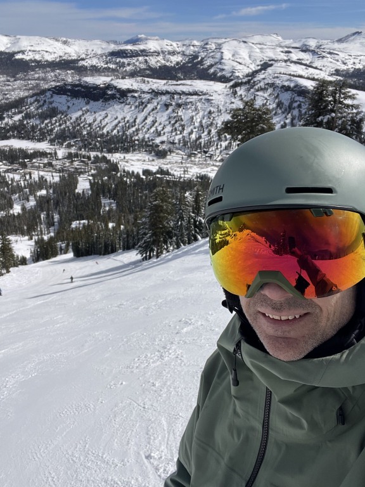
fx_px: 422
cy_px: 244
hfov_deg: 46.8
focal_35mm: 30
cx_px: 182
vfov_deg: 60.0
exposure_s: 1/3356
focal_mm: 2.71
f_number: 2.2
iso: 25
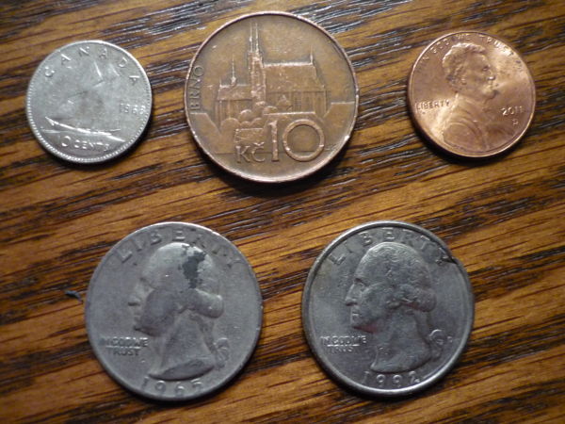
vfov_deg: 42.9
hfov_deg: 55.4
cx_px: 282
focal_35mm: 33
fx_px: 539
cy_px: 212
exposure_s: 1/15
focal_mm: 5.5
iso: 400
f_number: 2.8
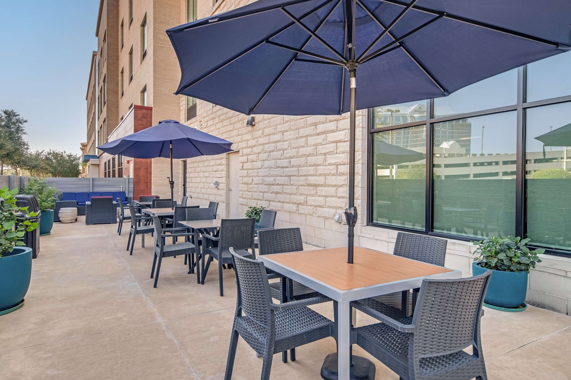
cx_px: 284
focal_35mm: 19
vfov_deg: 64.5
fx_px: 301
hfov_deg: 86.9
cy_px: 181
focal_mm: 18
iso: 400
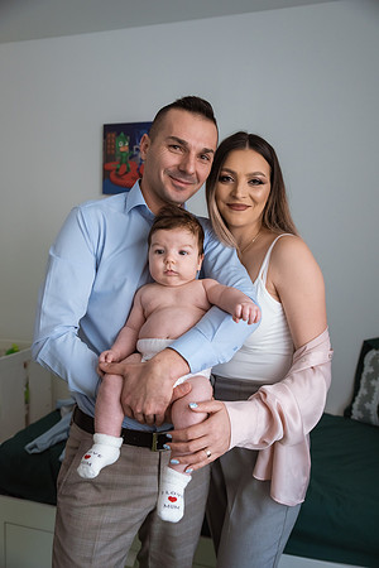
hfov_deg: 42.3
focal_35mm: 31
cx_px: 190
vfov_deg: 60.3
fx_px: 490
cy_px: 284
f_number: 3.2
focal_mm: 31
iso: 1000
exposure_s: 1/160
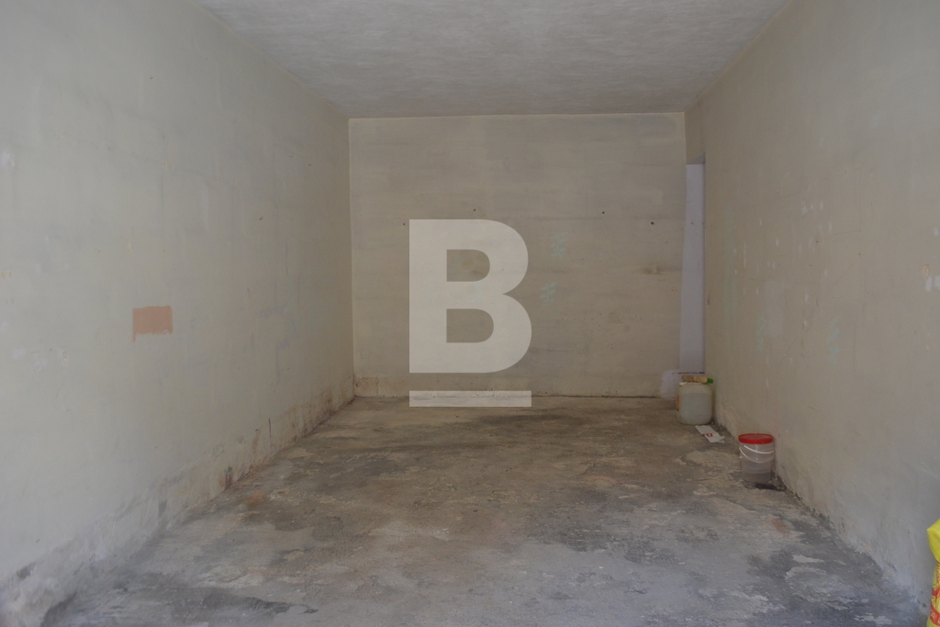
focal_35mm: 30
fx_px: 783
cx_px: 470
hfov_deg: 61.9
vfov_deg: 43.6
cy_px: 314
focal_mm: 20
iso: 400
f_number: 3.8
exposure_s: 1/40
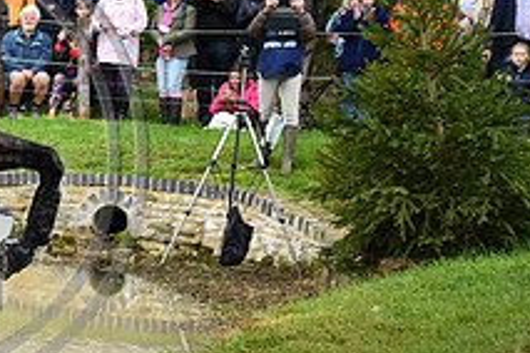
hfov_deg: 15.8
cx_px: -109
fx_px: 1840
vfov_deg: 11.0
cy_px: 122
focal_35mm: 125
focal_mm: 46
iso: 2200
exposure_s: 1/1600
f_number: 4.2
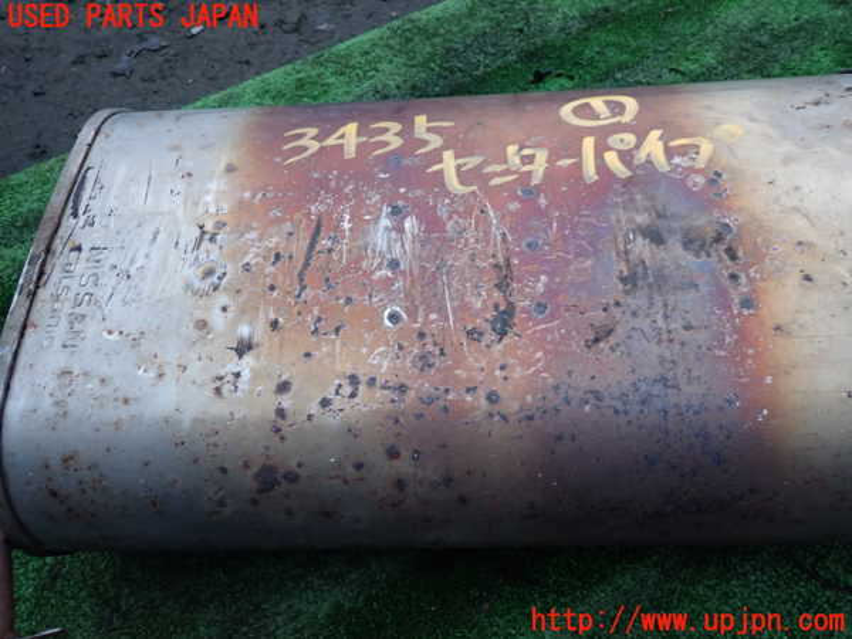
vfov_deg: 54.9
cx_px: 426
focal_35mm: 25
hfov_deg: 69.4
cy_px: 320
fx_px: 615
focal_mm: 4.5
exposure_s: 1/30
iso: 250
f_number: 2
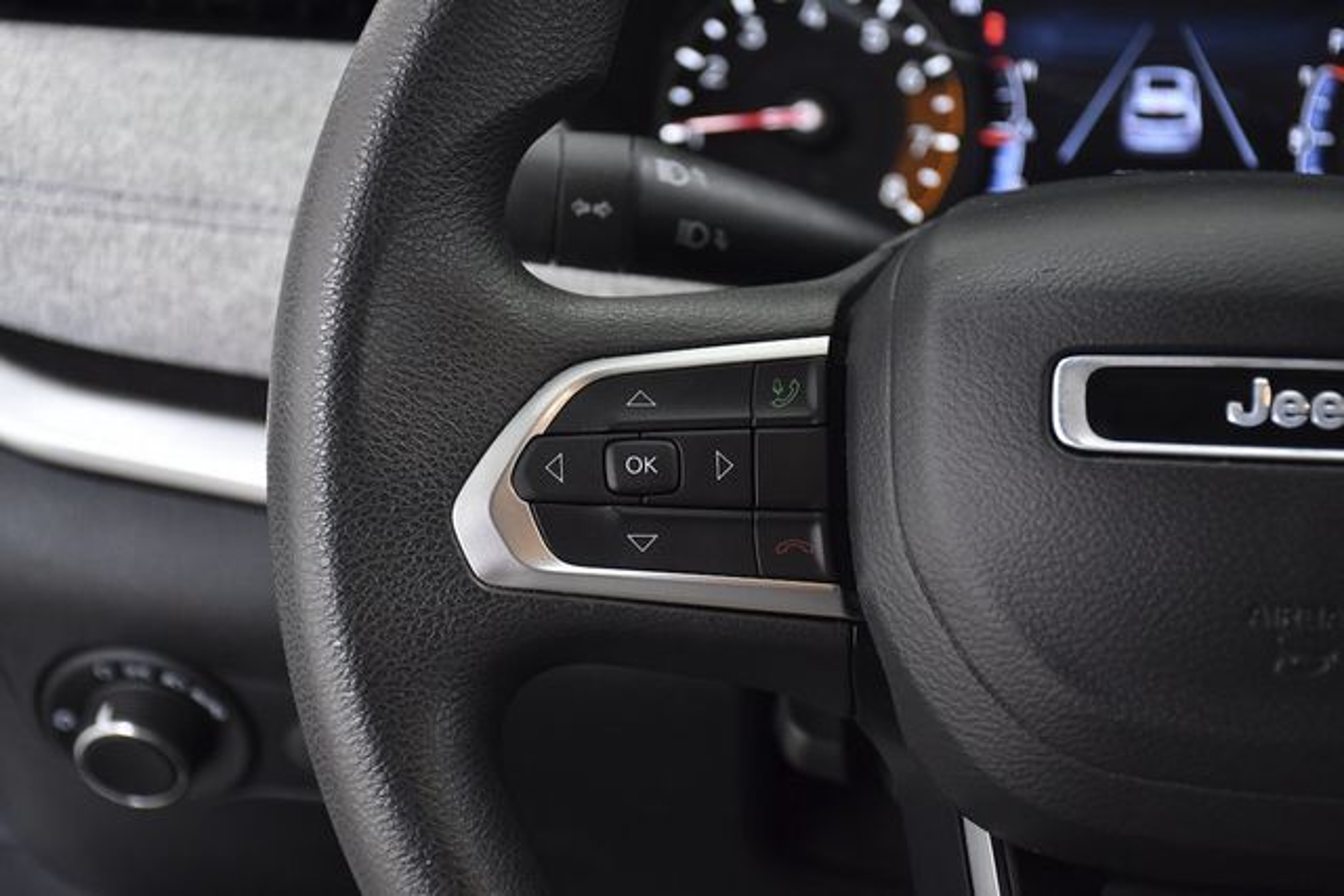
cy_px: 448
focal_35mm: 72
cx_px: 672
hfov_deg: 28.1
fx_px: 2688
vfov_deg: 18.9
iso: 1250
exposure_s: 1/200
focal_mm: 48
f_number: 4.5
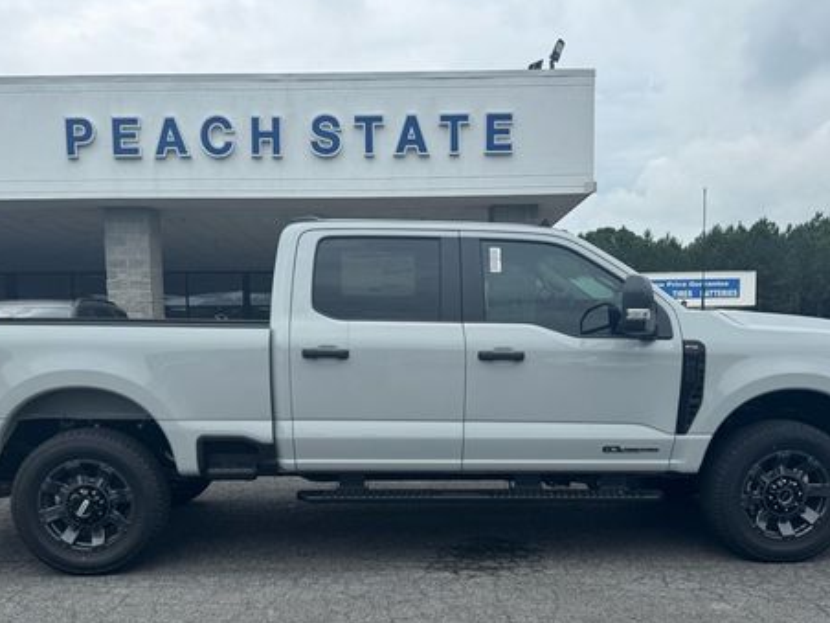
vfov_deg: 41.2
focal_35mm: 34
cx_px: 391
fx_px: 815
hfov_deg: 53.9
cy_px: 425
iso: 80
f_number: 1.78
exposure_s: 1/4049
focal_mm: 6.76
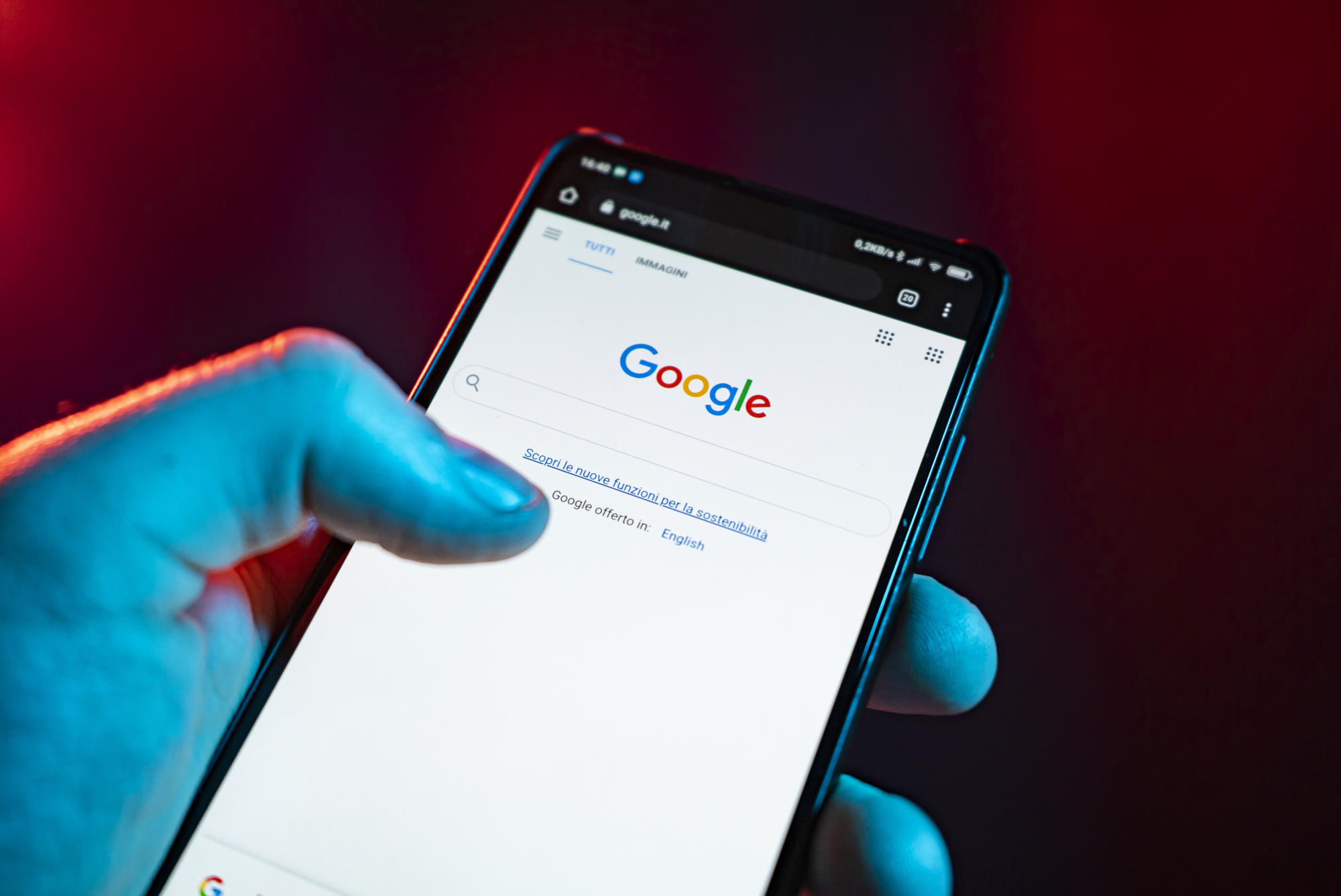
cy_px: 448
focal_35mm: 36
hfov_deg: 53.1
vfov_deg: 36.9
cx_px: 670
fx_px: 1342
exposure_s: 1/40
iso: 400
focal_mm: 36
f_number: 4
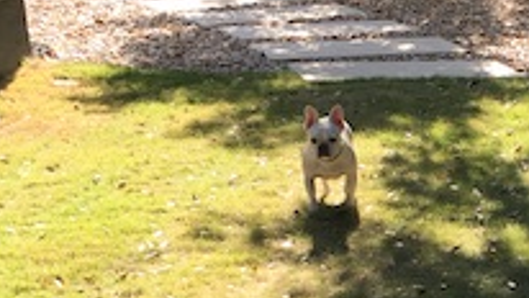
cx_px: 570
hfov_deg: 20.8
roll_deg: +0.8
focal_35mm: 98
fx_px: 1375
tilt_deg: -24.0
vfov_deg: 12.0
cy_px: 390
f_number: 2.2
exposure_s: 1/394
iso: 25
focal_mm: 4.15
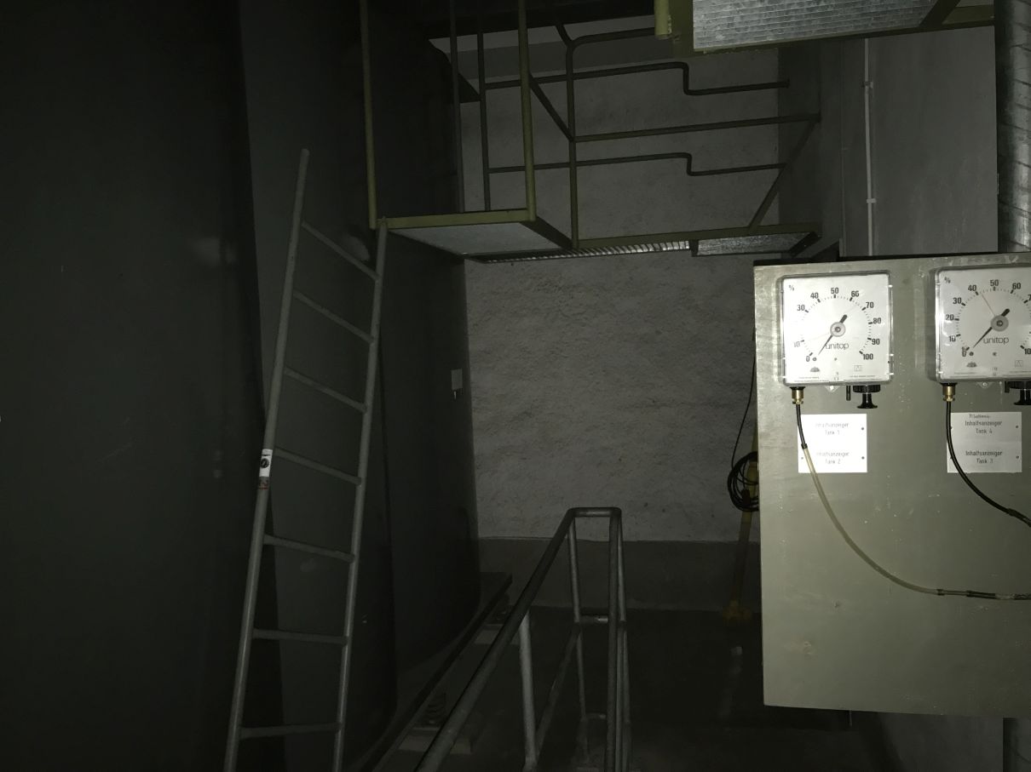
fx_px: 834
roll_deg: +2.3
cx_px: 516
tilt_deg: -2.4
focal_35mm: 28
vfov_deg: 49.7
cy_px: 386
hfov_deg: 63.5
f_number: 1.8
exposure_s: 1/17
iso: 160
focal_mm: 3.99
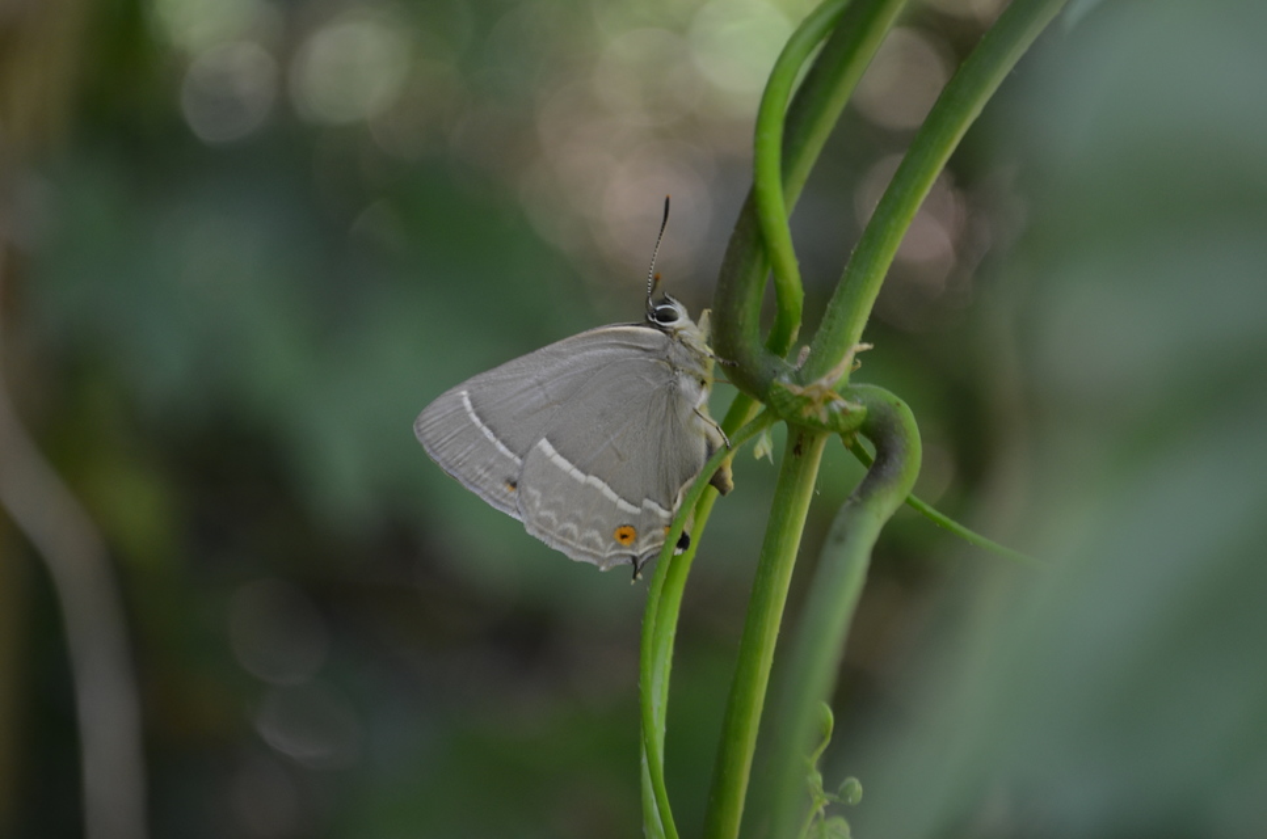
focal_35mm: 82
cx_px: 634
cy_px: 420
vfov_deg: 16.5
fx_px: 2898
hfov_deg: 24.7
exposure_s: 1/60
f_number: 5.6
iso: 400
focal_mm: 55
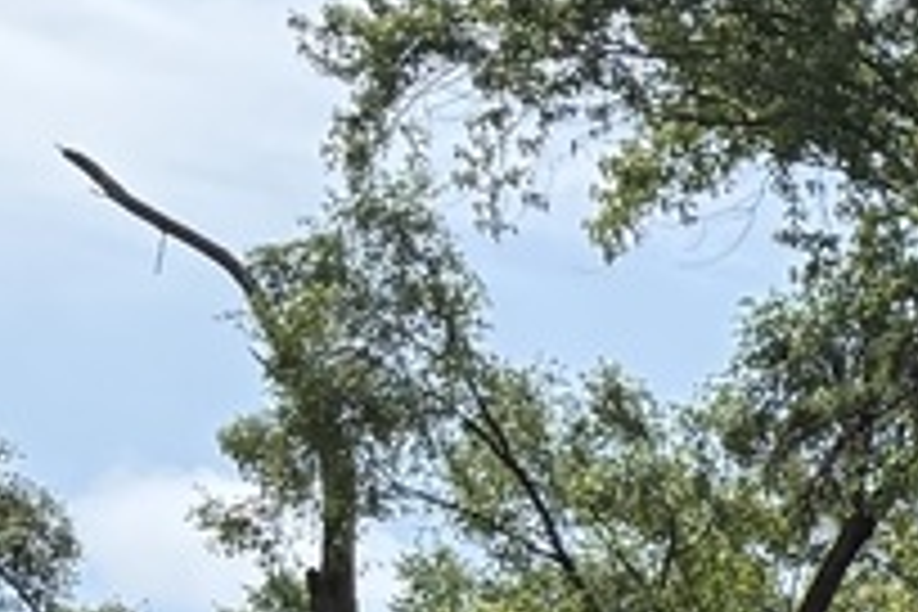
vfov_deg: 7.1
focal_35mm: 176
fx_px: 4488
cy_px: 1750
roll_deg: -2.0
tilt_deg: +2.9
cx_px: 2660
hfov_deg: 9.4
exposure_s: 1/3145
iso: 100
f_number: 1.78
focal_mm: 6.76
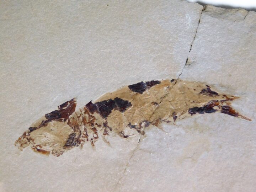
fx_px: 991
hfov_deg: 14.7
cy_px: 96
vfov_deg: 11.1
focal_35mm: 134
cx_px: 128
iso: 125
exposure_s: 1/100
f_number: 5
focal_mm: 23.7
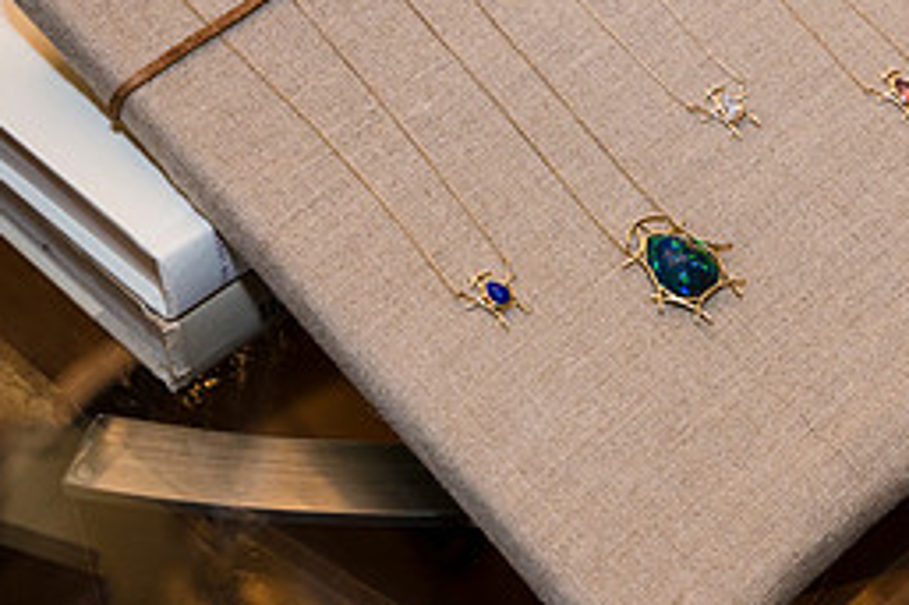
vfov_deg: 12.0
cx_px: 874
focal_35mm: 113
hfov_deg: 17.7
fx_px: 2851
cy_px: 37
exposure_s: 1/100
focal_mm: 50
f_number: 4.5
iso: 800
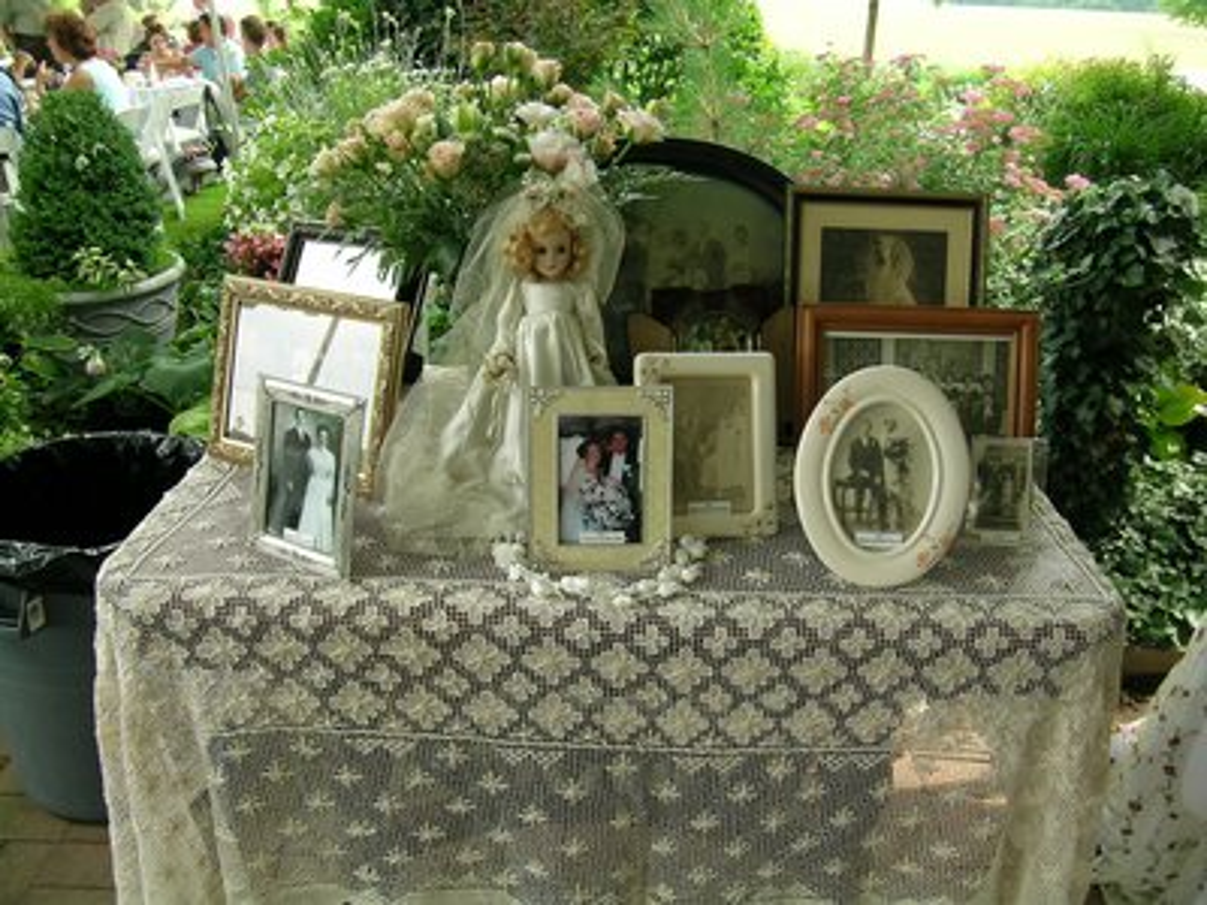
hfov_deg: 33.2
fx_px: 2022
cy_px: 452
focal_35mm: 58
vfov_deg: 25.2
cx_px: 604
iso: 50
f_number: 3.1
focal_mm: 5.8
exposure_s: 1/76.5
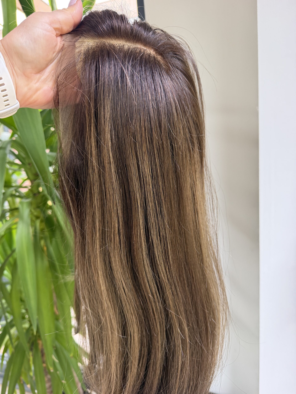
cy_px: 197
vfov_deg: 71.6
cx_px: 148
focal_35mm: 24
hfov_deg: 56.8
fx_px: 274
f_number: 1.78
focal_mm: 6.76
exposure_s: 1/87
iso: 200
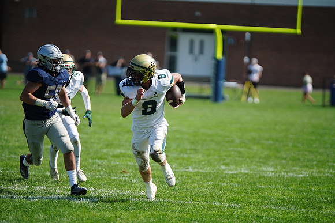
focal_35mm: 261
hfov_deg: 7.9
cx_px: 168
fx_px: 2429
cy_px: 112
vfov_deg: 5.3
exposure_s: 1/4000
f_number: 2.8
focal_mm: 261
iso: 400
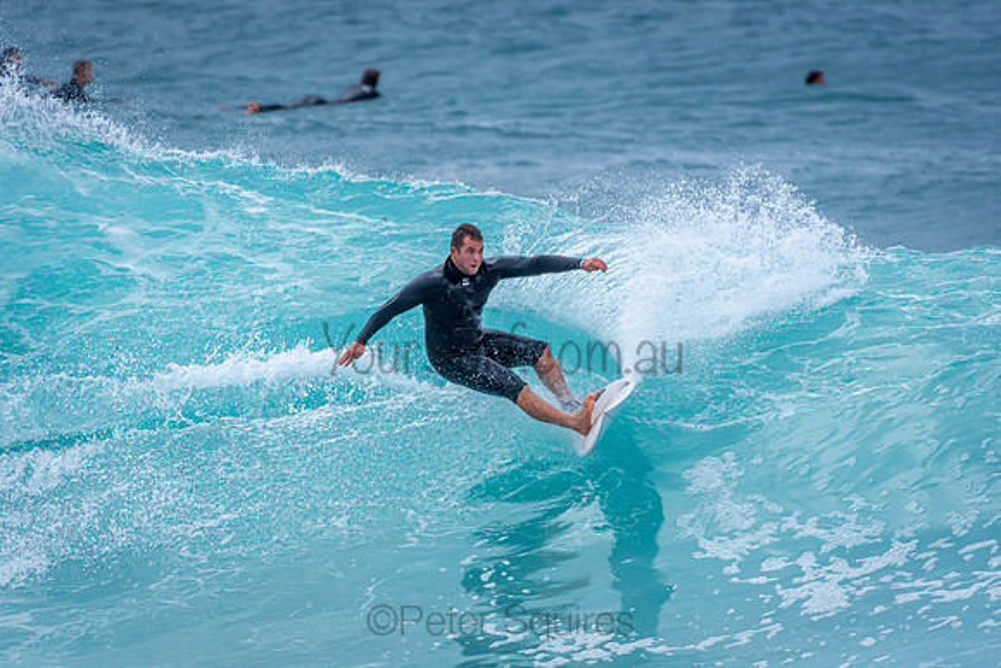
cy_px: 334
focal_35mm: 750
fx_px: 20858
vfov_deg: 1.8
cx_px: 500
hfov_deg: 2.7
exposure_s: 1/2500
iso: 560
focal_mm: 500
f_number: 5.6
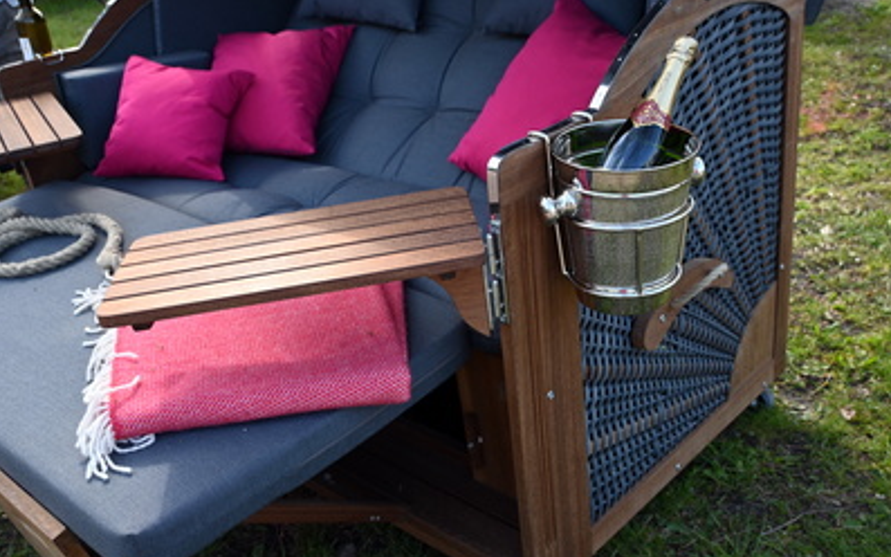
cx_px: 447
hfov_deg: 51.8
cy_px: 293
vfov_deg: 33.8
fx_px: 917
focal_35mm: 38
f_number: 4.2
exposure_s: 1/250
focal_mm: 24.5
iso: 250
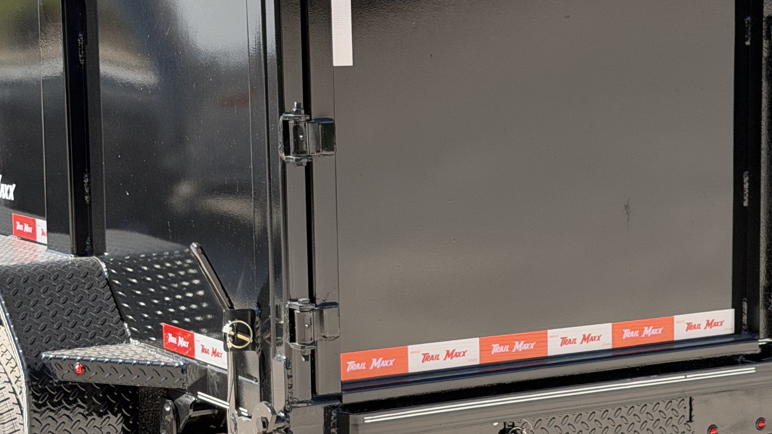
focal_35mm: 101
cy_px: 254
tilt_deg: -4.6
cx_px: 623
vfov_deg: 12.0
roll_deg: +0.2
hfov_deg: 20.9
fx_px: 2067
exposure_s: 1/1795
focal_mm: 6.76
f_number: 1.78
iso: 100
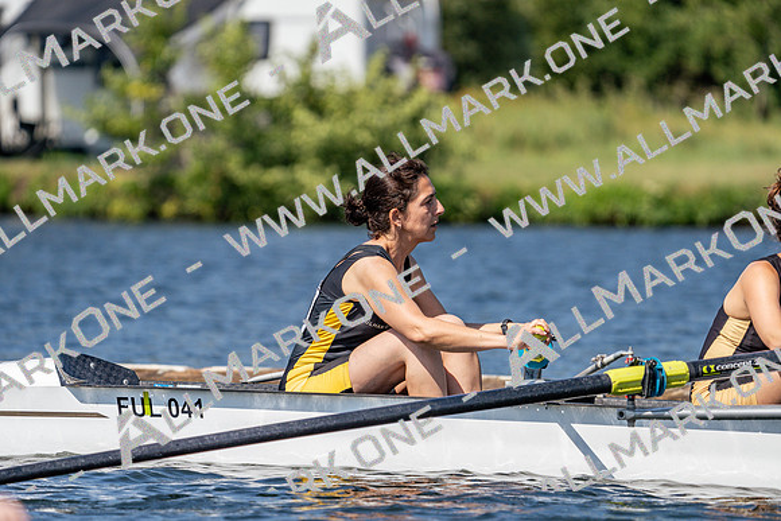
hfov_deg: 5.6
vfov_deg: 3.7
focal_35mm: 368
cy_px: 260
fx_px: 7985
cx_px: 390
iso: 250
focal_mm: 368
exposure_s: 1/2000
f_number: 6.3
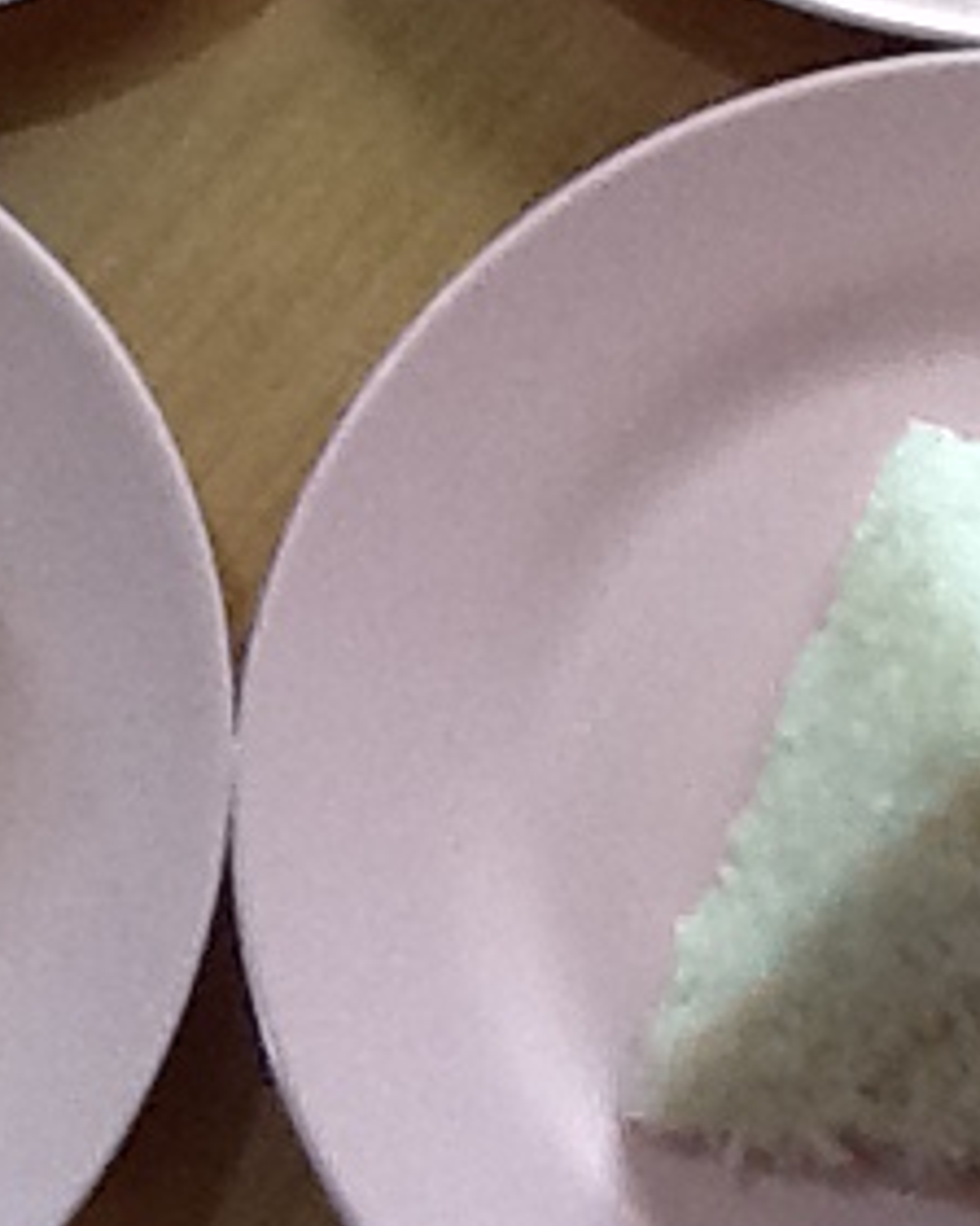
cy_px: -74
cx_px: 503
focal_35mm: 107
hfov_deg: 14.4
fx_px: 3879
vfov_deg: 17.4
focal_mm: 2.03
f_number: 2.4
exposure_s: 1/30
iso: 160
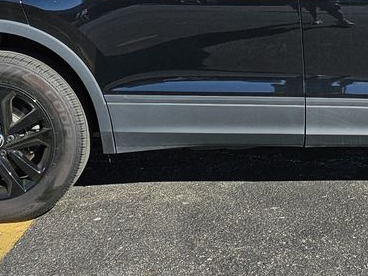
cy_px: -71
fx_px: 850
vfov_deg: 17.4
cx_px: 317
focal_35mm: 80
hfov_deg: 23.9
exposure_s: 1/2000
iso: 20
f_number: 1.7
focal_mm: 6.3
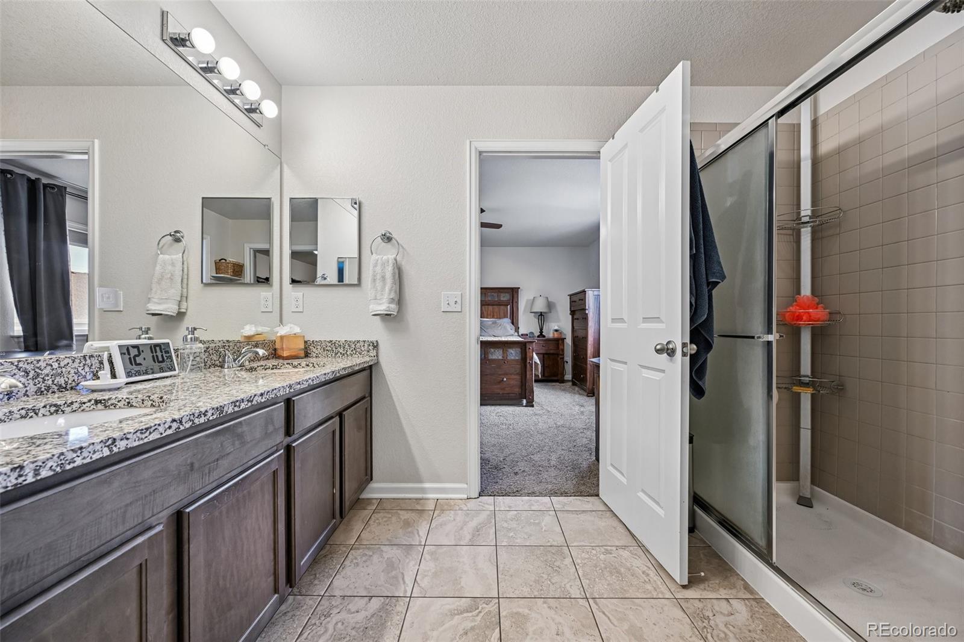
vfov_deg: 81.2
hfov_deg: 104.3
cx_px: 482
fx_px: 375
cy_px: 321
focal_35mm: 14
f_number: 8
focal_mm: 14
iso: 200
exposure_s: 1/15
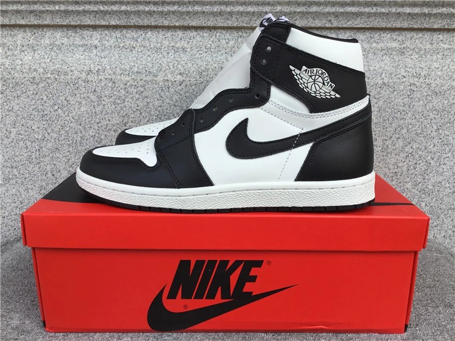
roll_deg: -0.3
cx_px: 228
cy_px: 170
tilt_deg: -14.2
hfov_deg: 58.4
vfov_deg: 45.4
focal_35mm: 31
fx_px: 407
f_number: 2.4
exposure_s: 1/554
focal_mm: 3.3
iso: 25
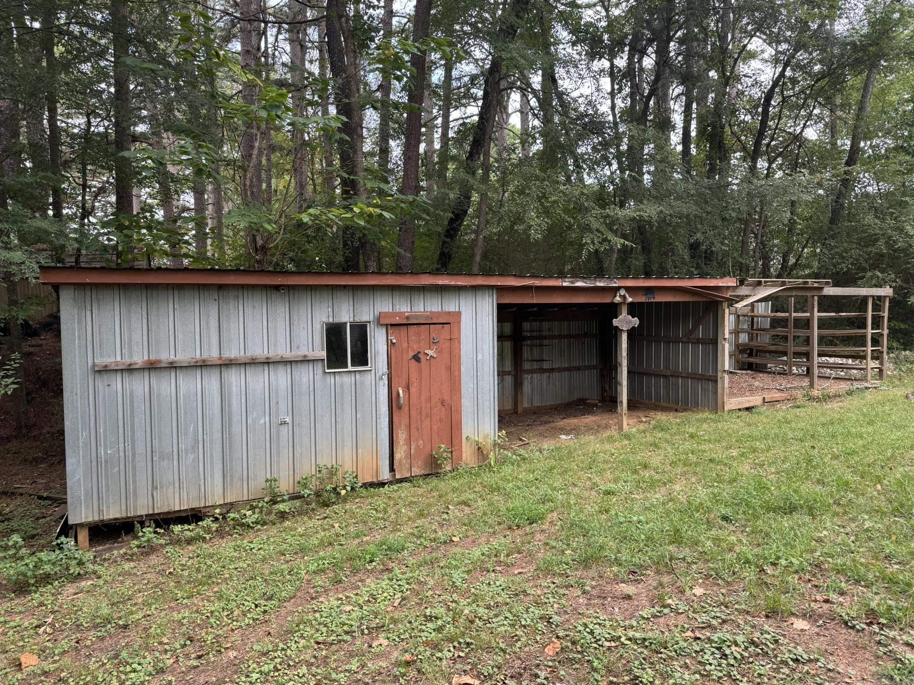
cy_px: 342
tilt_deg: -4.5
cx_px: 457
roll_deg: +1.2
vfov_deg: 56.8
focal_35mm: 24
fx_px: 634
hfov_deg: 71.6
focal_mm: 6.76
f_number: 1.78
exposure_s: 1/131
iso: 50
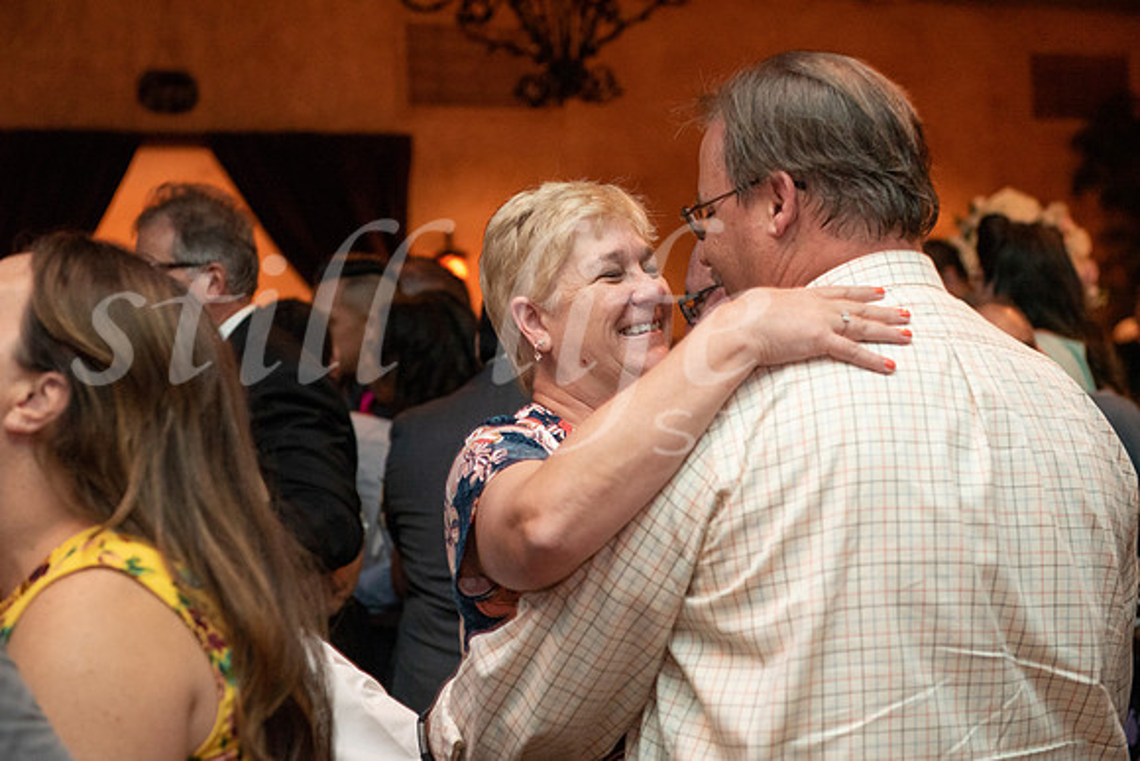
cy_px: 380
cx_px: 570
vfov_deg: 19.5
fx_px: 2217
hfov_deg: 28.8
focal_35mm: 70
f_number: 4
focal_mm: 70
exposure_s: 1/60
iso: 3200
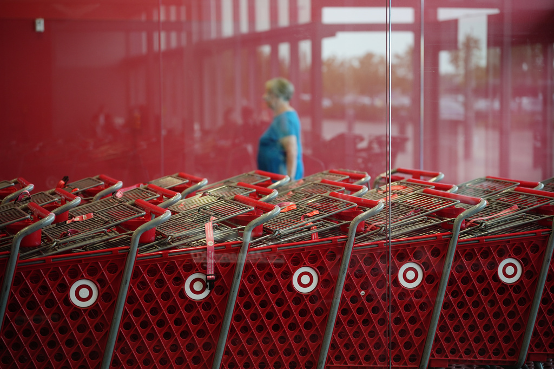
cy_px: 184
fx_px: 1169
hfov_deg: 26.7
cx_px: 277
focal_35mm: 76
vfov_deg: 17.9
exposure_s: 1/200
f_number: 2.8
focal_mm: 76
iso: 640
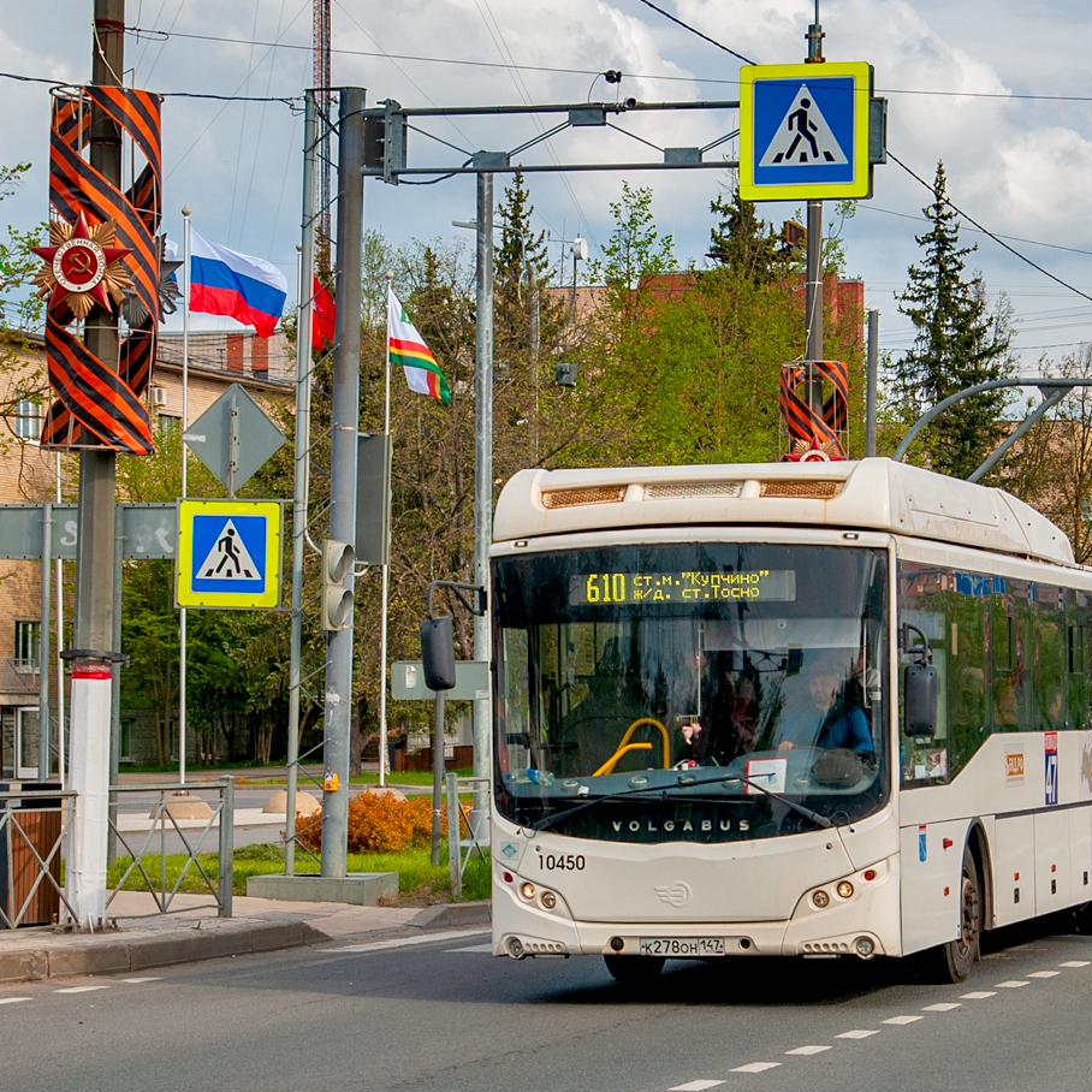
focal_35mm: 80
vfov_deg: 21.6
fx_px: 2855
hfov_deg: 21.6
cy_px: 592
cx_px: 748
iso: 100
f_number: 5.6
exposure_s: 1/500
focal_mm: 38
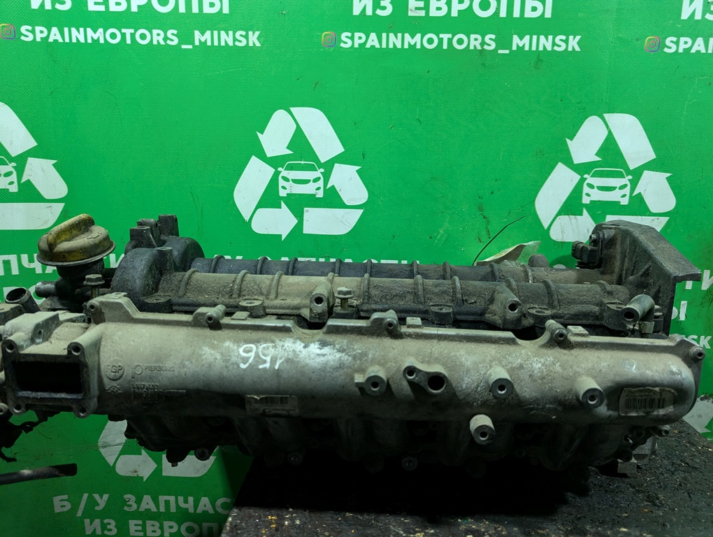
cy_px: 268
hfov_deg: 71.5
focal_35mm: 24
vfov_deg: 56.9
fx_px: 495
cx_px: 356
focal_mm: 6.9
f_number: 1.68
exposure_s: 1/100
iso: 101
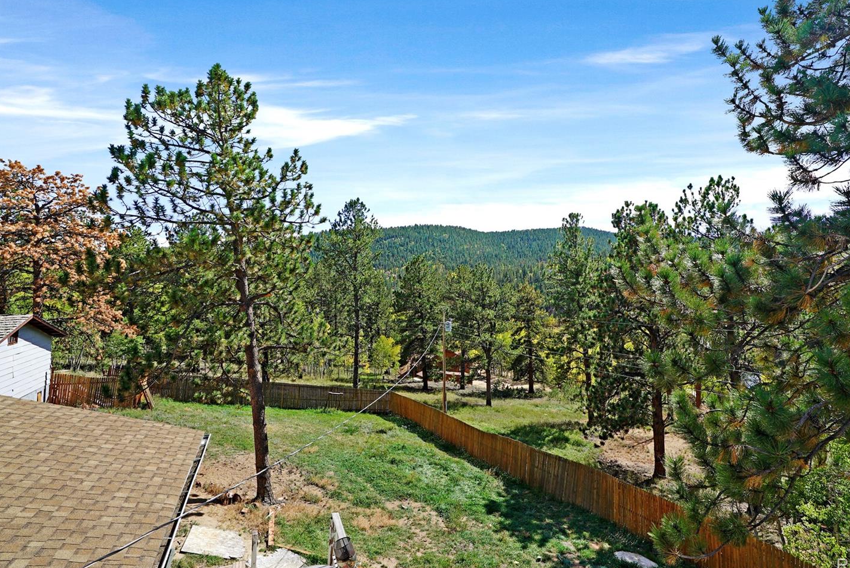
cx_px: 455
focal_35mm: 18
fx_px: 425
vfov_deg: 67.3
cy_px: 258
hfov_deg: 89.8
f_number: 9
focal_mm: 16
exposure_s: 1/125
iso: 100
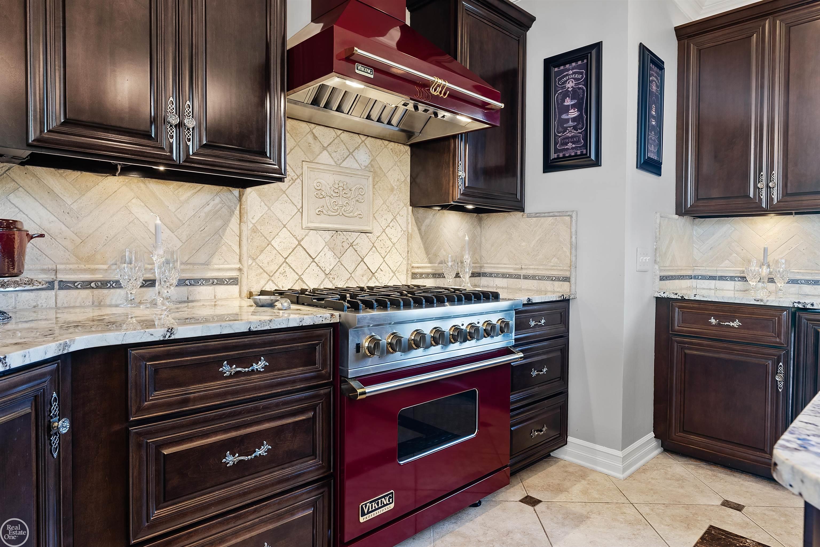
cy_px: 274
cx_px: 410
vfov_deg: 59.5
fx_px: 479
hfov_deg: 81.2
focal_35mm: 21
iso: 125
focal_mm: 21
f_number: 9
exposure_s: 2
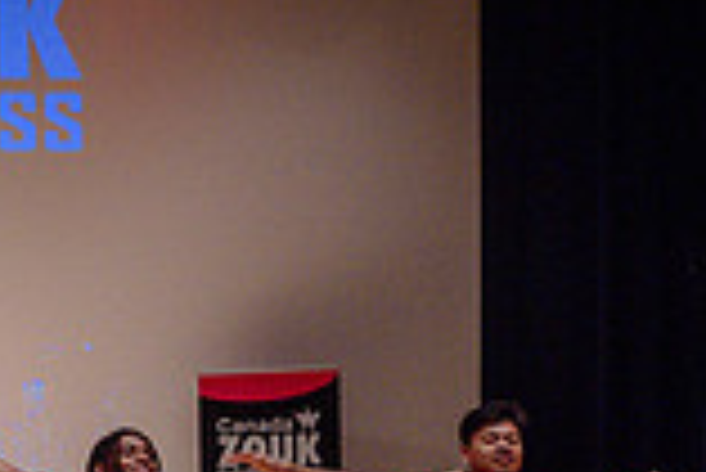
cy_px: 539
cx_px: -436
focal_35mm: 101
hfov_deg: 17.5
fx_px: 1983
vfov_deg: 13.3
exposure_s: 1/400
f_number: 2.8
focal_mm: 24
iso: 1600
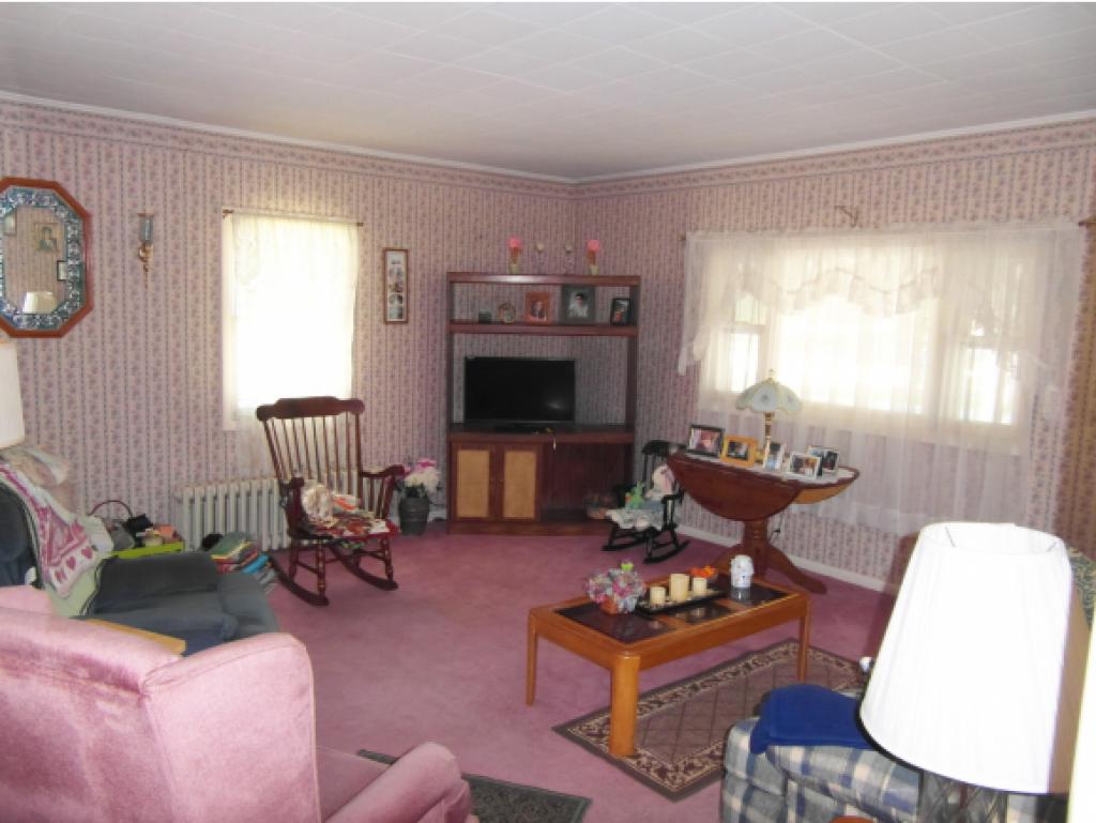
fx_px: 760
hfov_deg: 71.6
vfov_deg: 56.9
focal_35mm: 24
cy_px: 412
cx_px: 548
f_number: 3.2
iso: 200
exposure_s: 1/30
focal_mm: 4
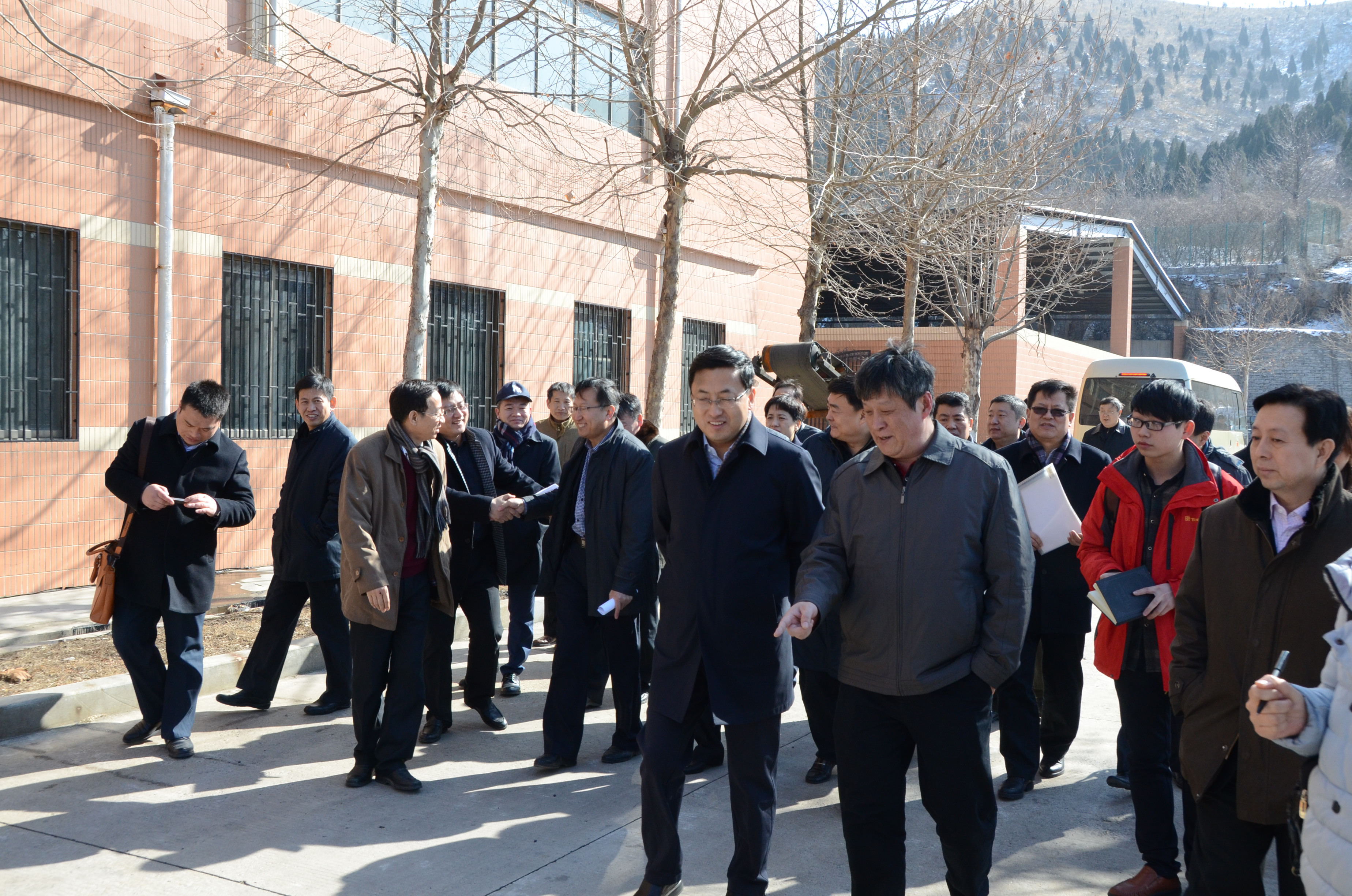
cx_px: 676
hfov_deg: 57.3
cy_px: 448
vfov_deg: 39.8
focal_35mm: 33
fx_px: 1237
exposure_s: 1/400
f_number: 10
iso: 800
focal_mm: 22
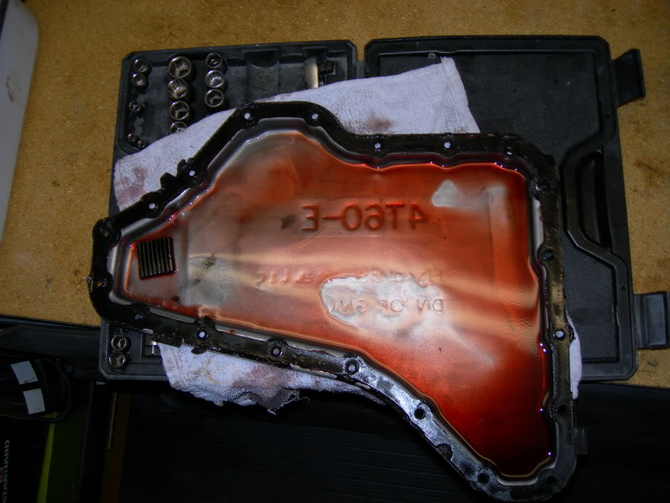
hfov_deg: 49.0
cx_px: 335
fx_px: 736
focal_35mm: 38
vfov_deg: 37.7
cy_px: 252
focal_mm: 7.8
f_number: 2.8
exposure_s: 1/60.1
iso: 50
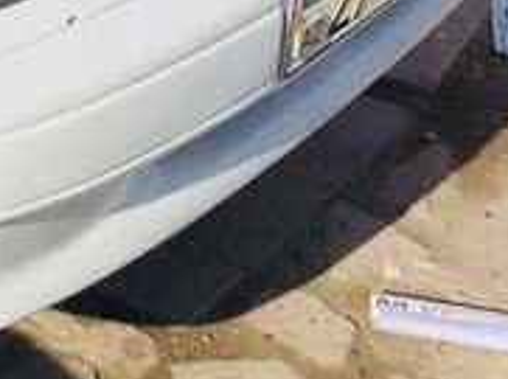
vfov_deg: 13.4
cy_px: -117
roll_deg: +6.4
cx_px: -385
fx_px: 1552
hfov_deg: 16.0
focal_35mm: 106
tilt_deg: -21.5
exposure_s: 1/5882
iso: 40
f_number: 2.2
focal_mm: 4.15
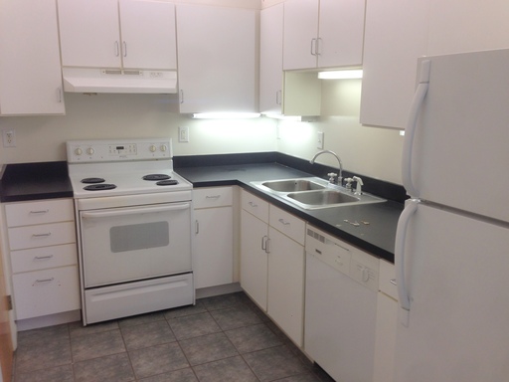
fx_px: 485
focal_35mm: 33
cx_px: 254
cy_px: 191
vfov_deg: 42.9
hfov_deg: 55.4
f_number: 2.4
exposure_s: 1/24
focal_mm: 4.12
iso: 50
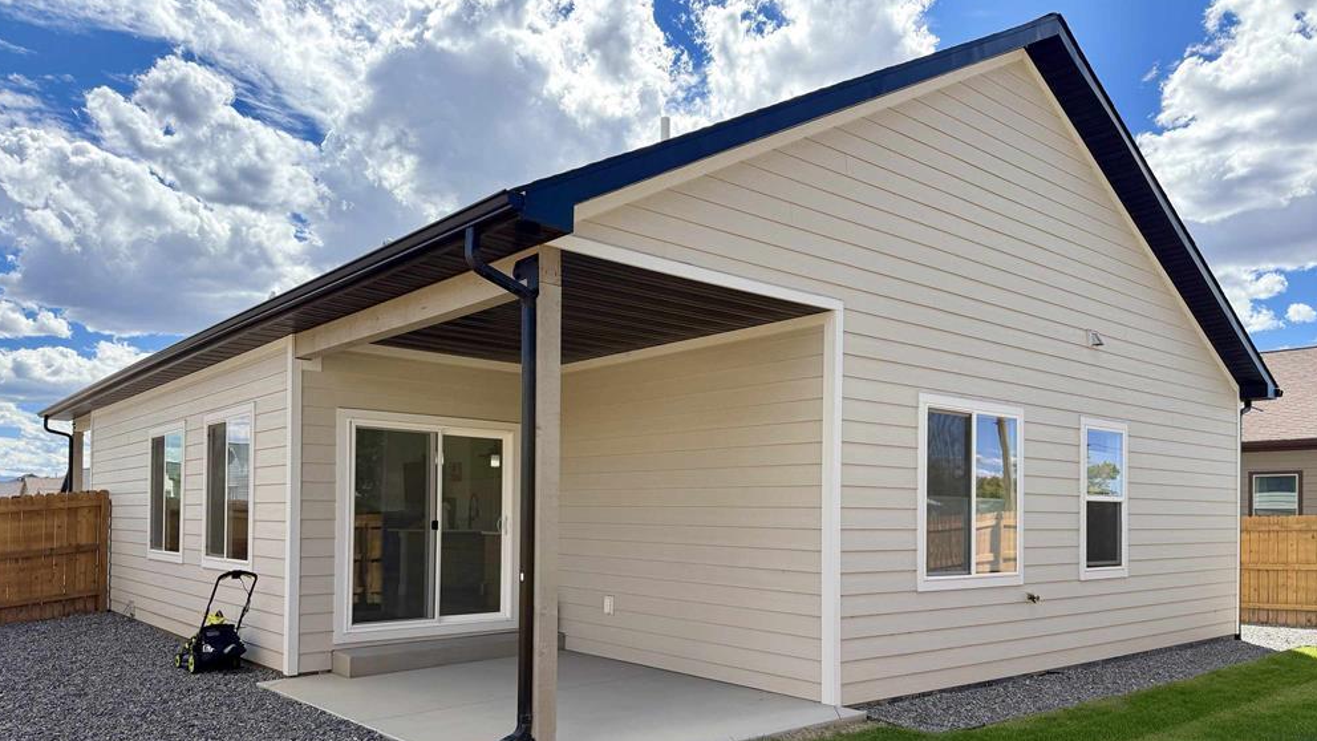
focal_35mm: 27
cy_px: 499
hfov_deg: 69.8
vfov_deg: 42.3
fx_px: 943
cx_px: 643
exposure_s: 1/4167
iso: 100
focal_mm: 6.76
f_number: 1.78
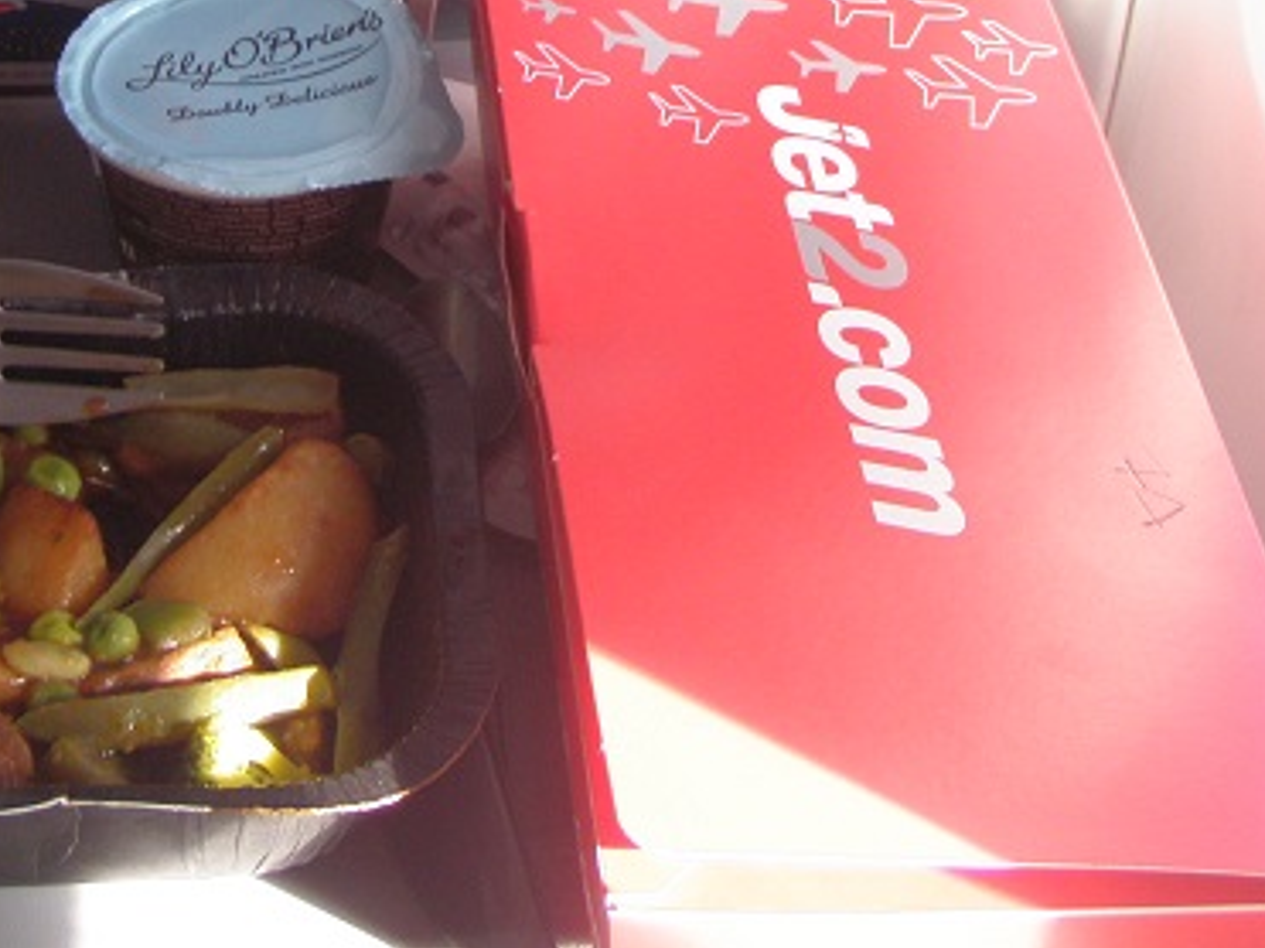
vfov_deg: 17.4
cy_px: -72
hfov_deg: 23.8
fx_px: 2996
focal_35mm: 82
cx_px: 464
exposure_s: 1/40
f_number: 3.5
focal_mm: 6.7
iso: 80
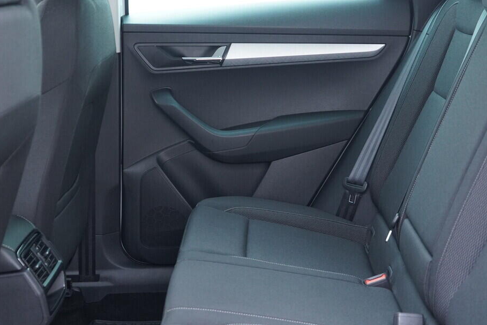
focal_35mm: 57
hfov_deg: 35.0
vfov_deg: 23.8
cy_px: 176
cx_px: 234
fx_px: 771
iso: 800
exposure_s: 1/40
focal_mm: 24
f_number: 2.8
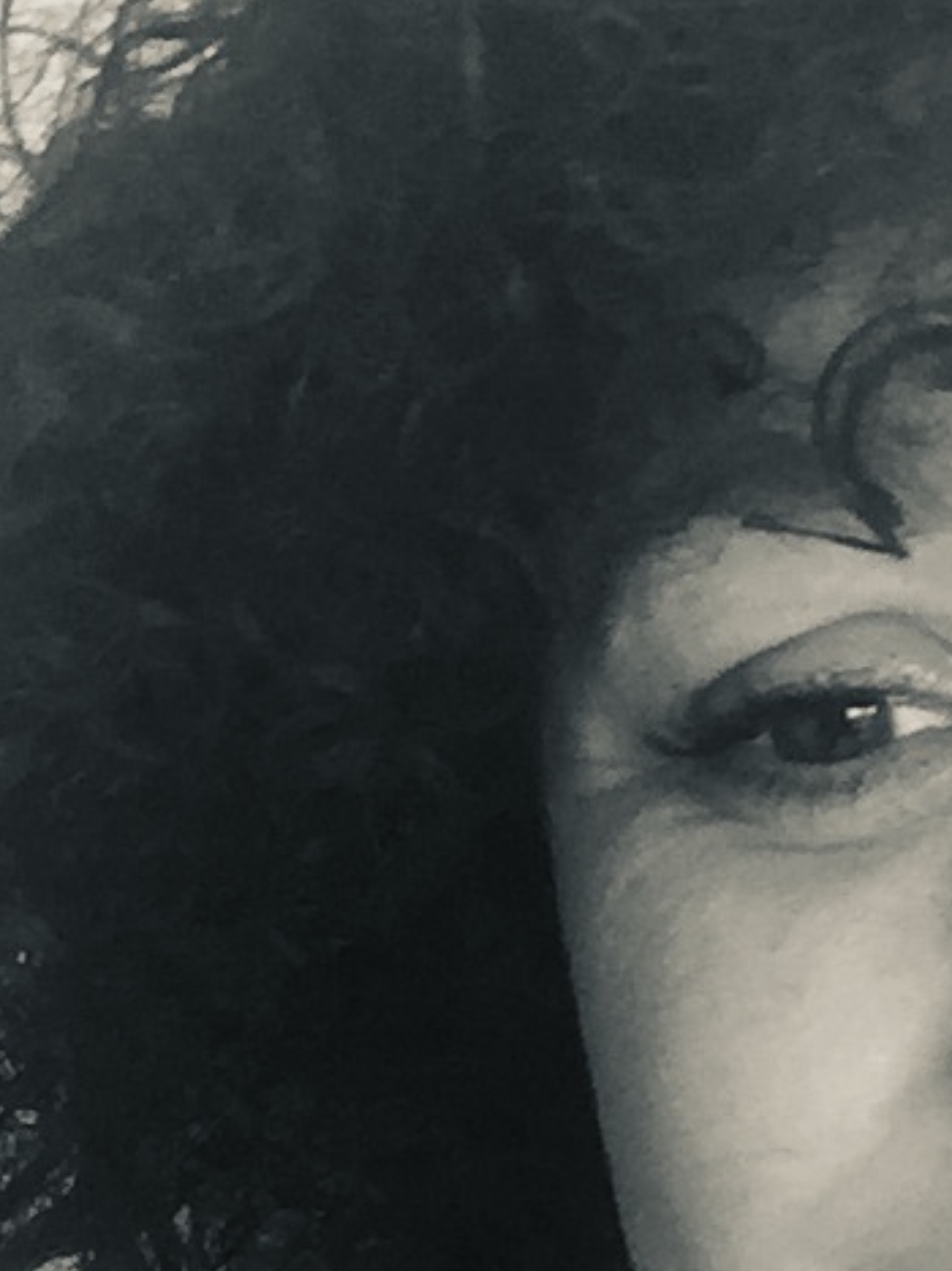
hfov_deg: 16.9
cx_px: 1009
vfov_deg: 22.4
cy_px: 1159
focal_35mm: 85
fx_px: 3118
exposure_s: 1/33
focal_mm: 2.65
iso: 80
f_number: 2.2
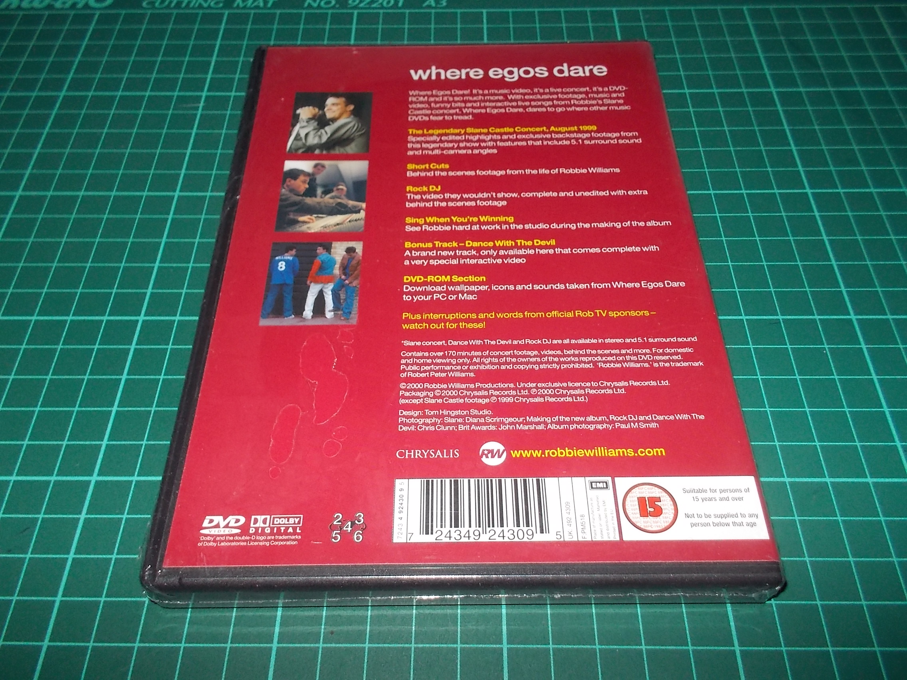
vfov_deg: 48.2
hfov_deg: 61.7
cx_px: 454
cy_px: 340
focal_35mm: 29
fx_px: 760
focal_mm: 4.1
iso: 200
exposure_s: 1/30
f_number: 3.3
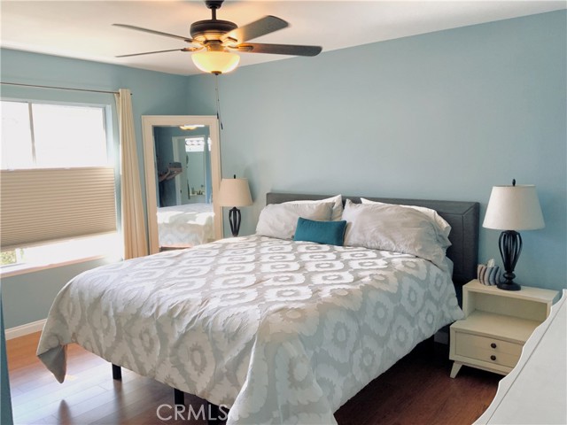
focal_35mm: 29
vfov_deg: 48.2
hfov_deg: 61.7
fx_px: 475
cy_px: 212
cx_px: 284
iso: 40
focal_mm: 3
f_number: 1.8
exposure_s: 1/60
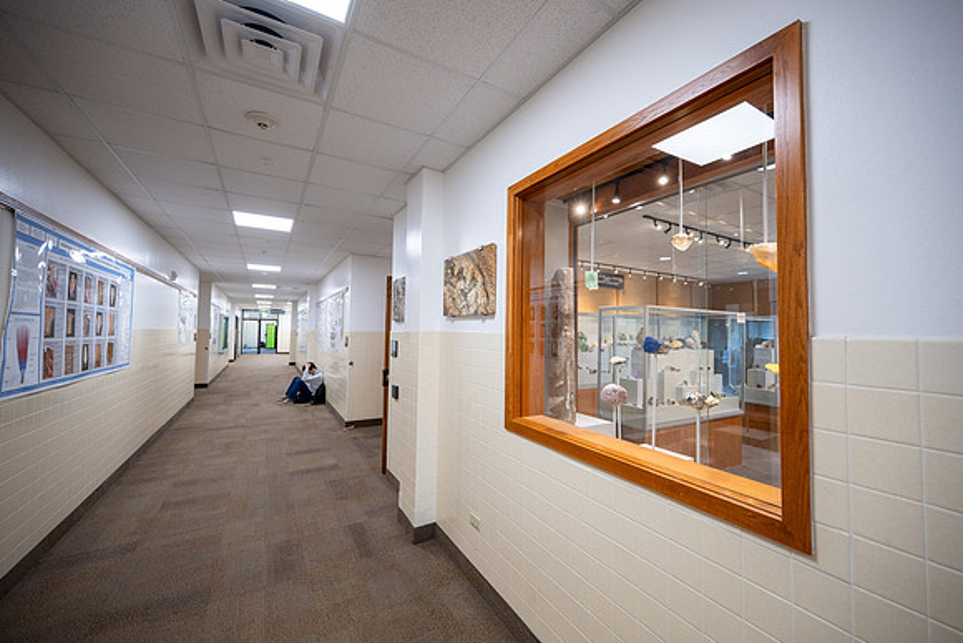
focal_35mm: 14
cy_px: 322
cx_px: 482
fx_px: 375
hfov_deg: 104.2
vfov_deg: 81.2
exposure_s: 1/160
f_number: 4
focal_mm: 14
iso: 800
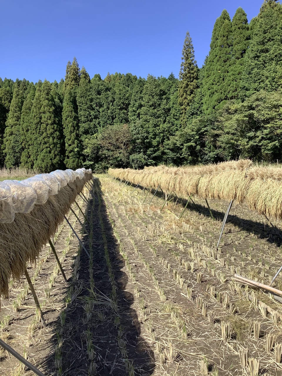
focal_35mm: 31
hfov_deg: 45.4
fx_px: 337
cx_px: 141
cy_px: 188
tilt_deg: -2.4
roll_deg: +1.7
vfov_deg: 58.4
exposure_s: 1/1087
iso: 25
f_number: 2.4
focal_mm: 3.3
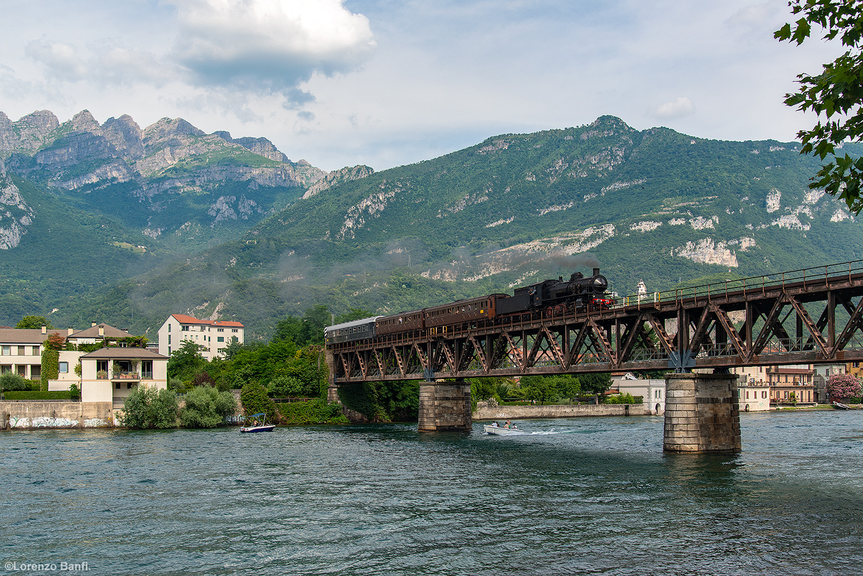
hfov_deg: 50.7
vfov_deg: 35.1
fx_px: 911
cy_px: 288
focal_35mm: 38
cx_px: 432
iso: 250
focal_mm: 38
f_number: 6.3
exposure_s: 1/500
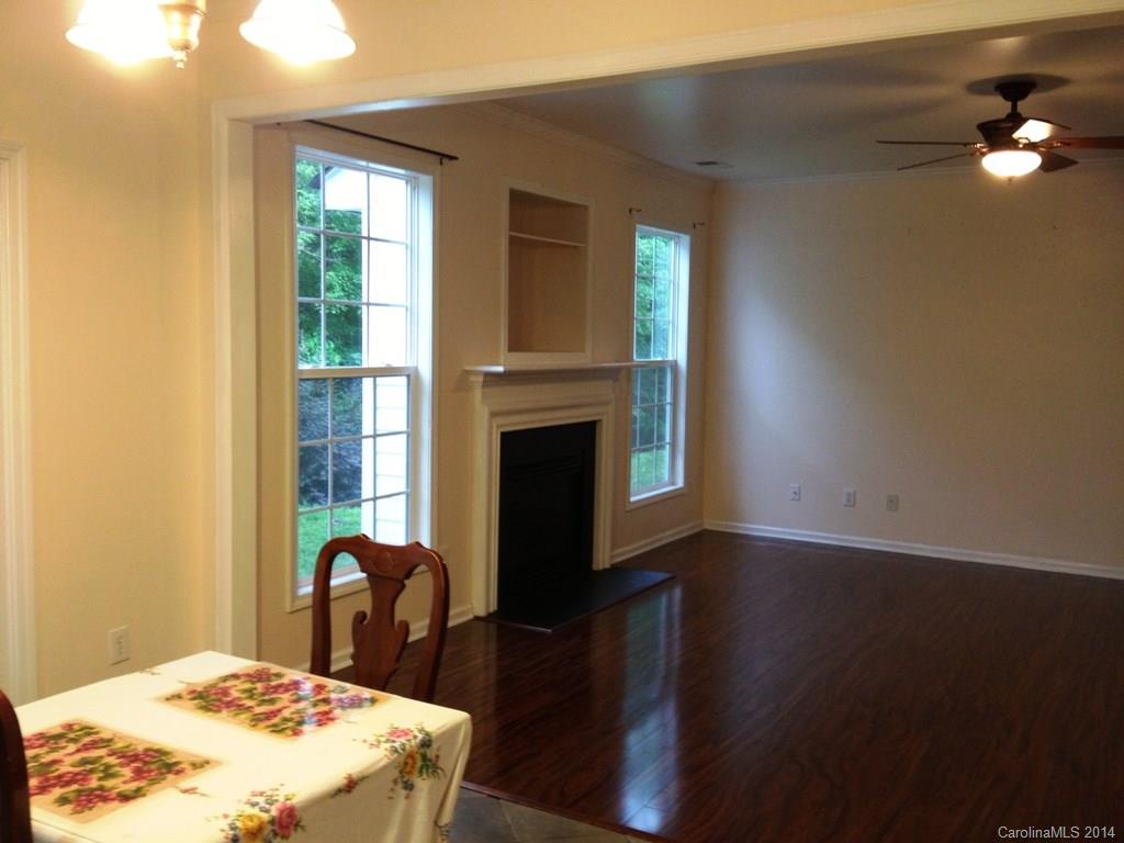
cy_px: 422
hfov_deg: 52.6
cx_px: 562
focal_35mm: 35
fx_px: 1136
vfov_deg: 40.7
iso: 160
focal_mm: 4.28
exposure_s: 1/20
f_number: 2.4
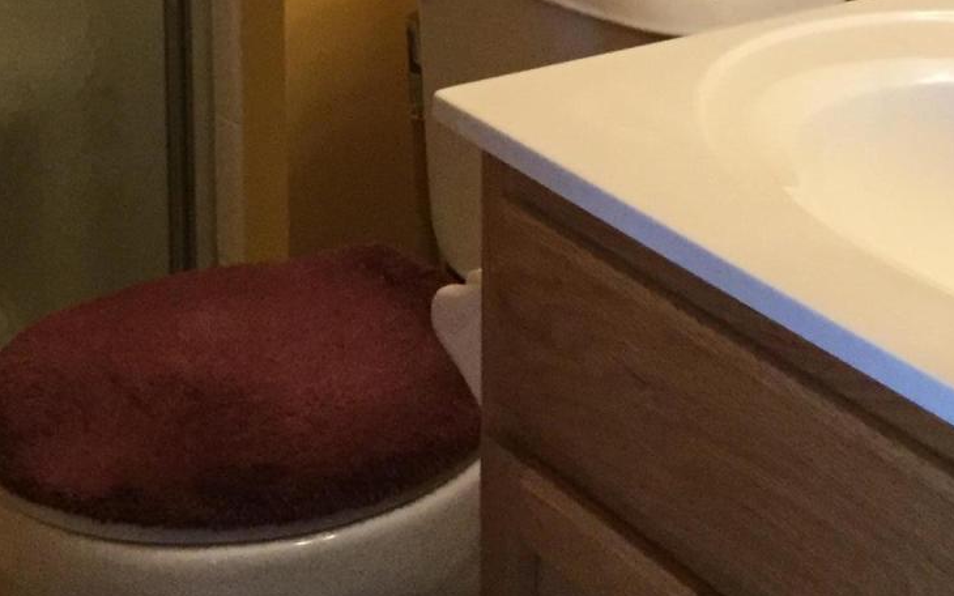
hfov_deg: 22.9
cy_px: -495
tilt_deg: -6.9
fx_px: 2340
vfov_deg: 13.1
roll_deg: +0.2
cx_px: 288
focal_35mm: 90
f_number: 2.4
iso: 160
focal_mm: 3.3
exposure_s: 1/30
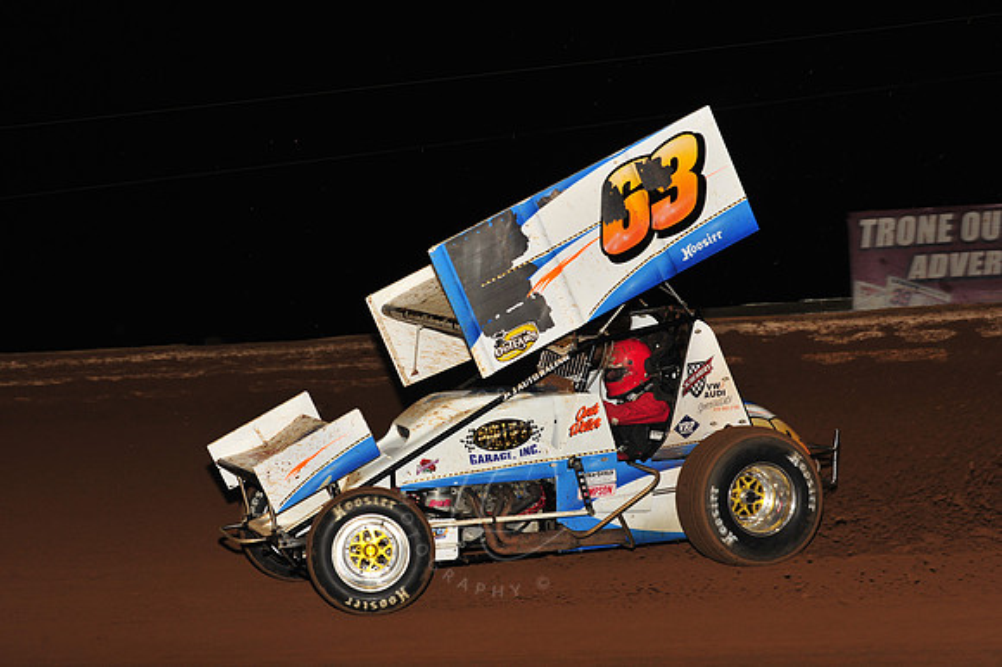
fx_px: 2559
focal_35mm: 92
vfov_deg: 14.8
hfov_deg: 22.2
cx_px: 501
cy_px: 334
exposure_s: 1/320
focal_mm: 92
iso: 1000
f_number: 8
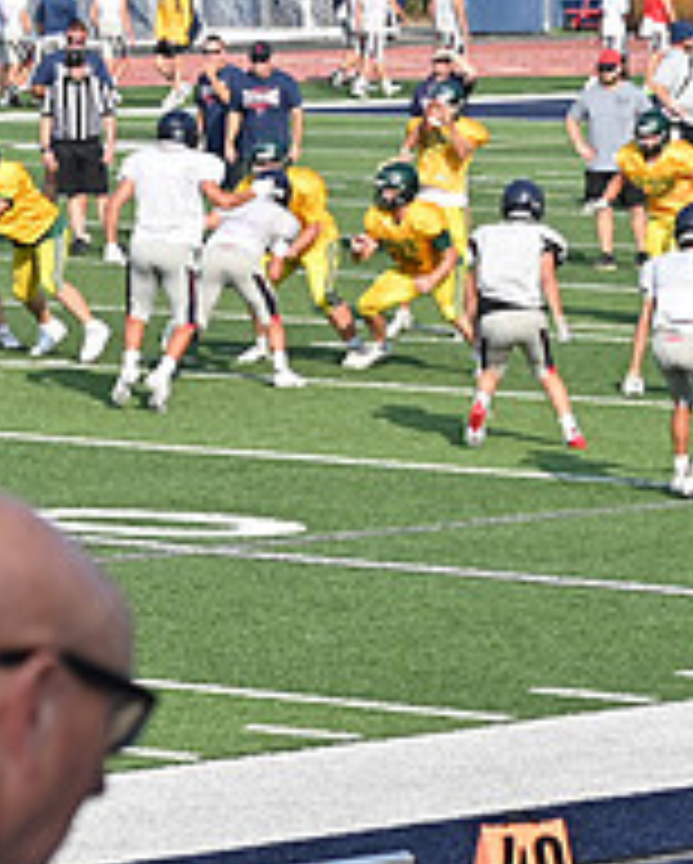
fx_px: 7602
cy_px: 214
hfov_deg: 5.2
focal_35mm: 297
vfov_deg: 6.5
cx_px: 392
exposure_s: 1/640
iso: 100
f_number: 5
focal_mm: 70
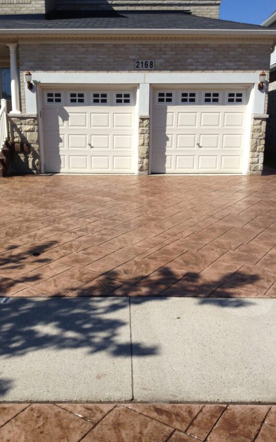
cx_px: 119
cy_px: 224
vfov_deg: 51.5
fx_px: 457
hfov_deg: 33.5
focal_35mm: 38
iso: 50
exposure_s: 1/2123
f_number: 2.4
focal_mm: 4.28
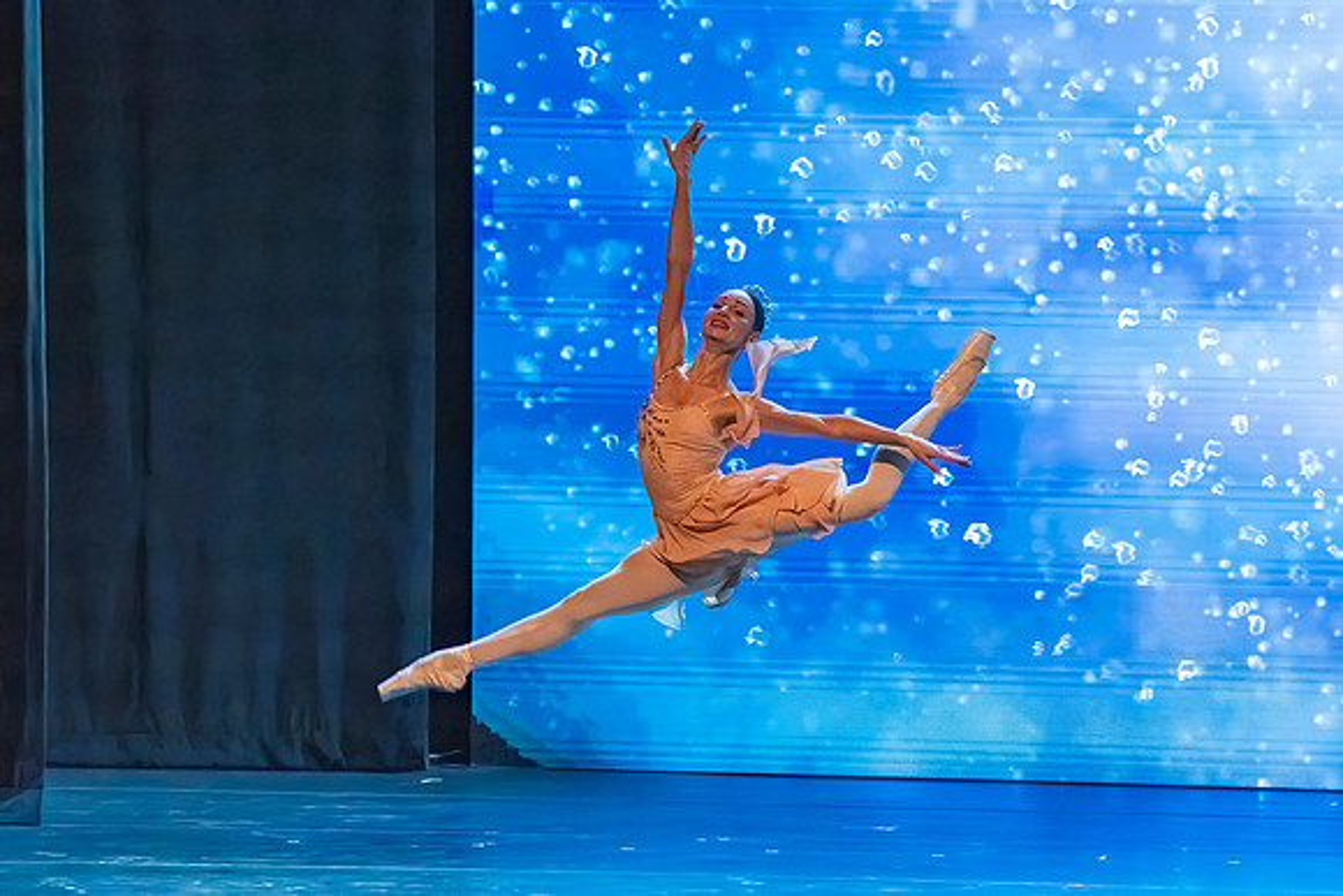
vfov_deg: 3.7
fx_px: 13714
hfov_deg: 5.6
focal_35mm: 368
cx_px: 846
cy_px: 471
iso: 6400
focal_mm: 274
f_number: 5.6
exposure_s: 1/400
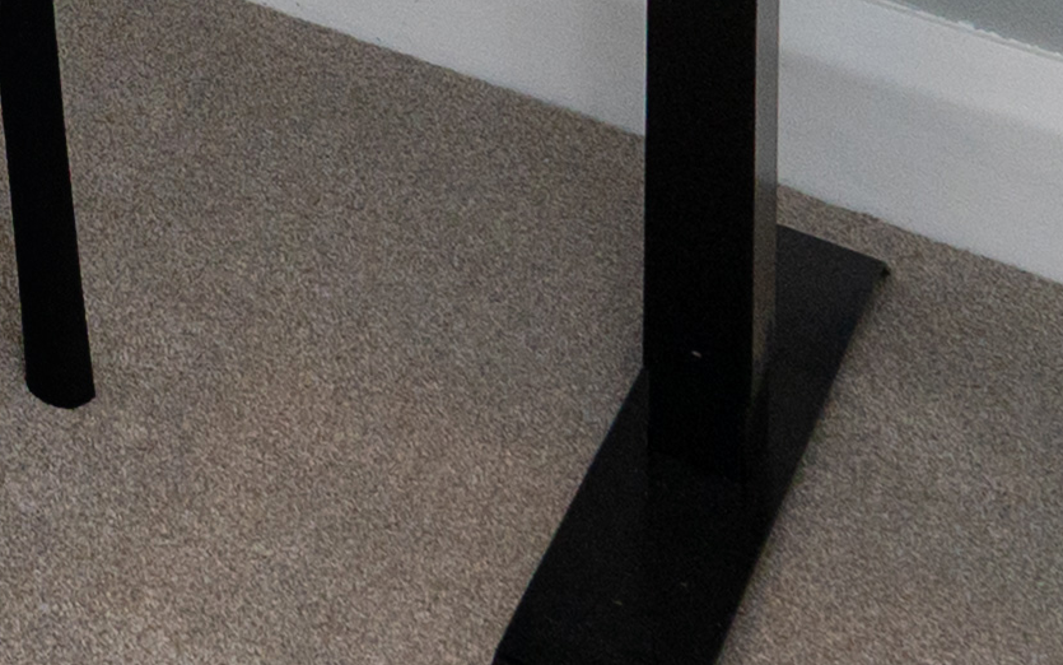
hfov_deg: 13.5
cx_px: -1619
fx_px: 2955
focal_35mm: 102
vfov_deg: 9.2
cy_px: -1526
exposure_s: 1/200
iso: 250
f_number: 8
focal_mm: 14
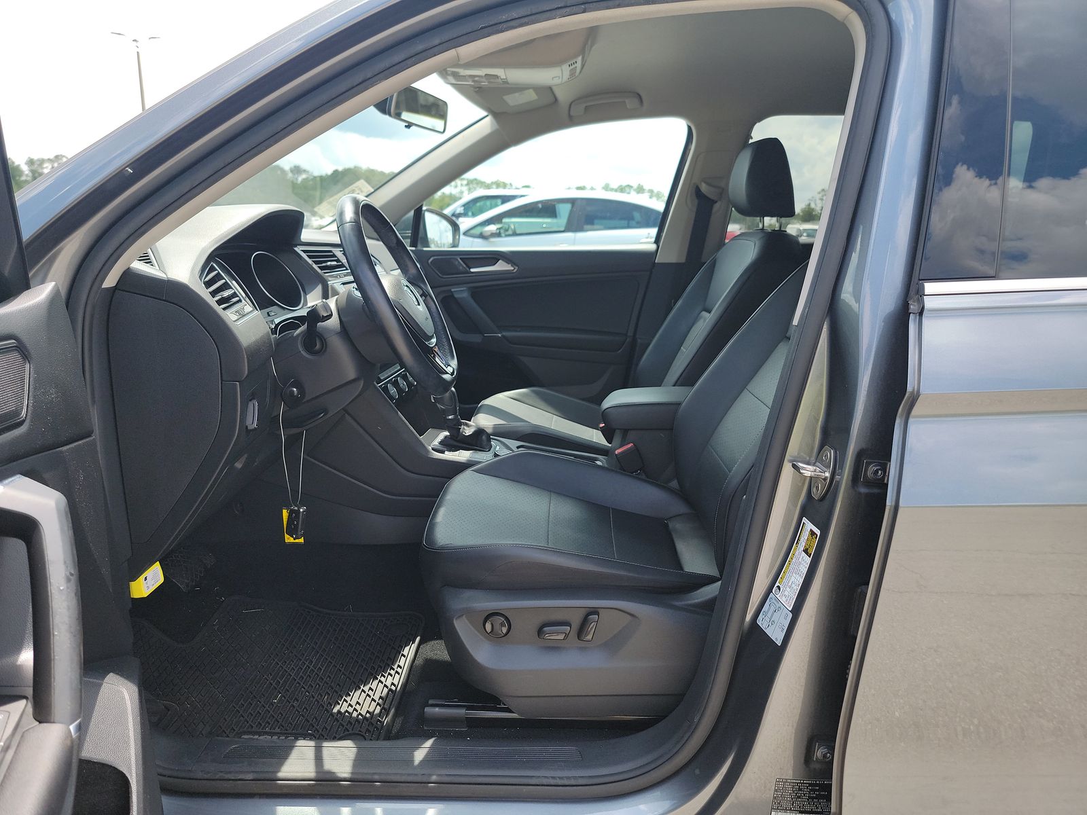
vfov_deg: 56.8
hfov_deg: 71.6
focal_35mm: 24
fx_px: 754
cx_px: 544
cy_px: 408
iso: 50
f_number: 1.8
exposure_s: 1/266
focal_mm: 6.7
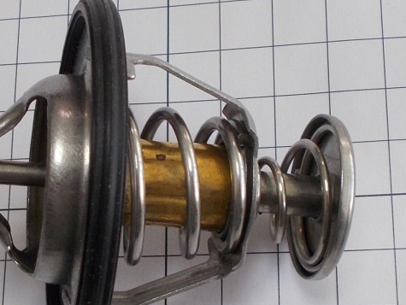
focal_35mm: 35
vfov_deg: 40.6
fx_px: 411
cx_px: 144
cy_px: 182
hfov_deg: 51.9
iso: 80
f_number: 3.2
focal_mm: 4.6
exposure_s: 1/30
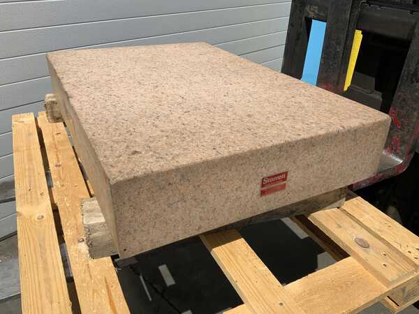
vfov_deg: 48.2
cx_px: 210
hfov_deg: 61.7
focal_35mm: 29
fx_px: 351
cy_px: 157
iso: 20
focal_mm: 3
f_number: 1.8
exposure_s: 1/3788
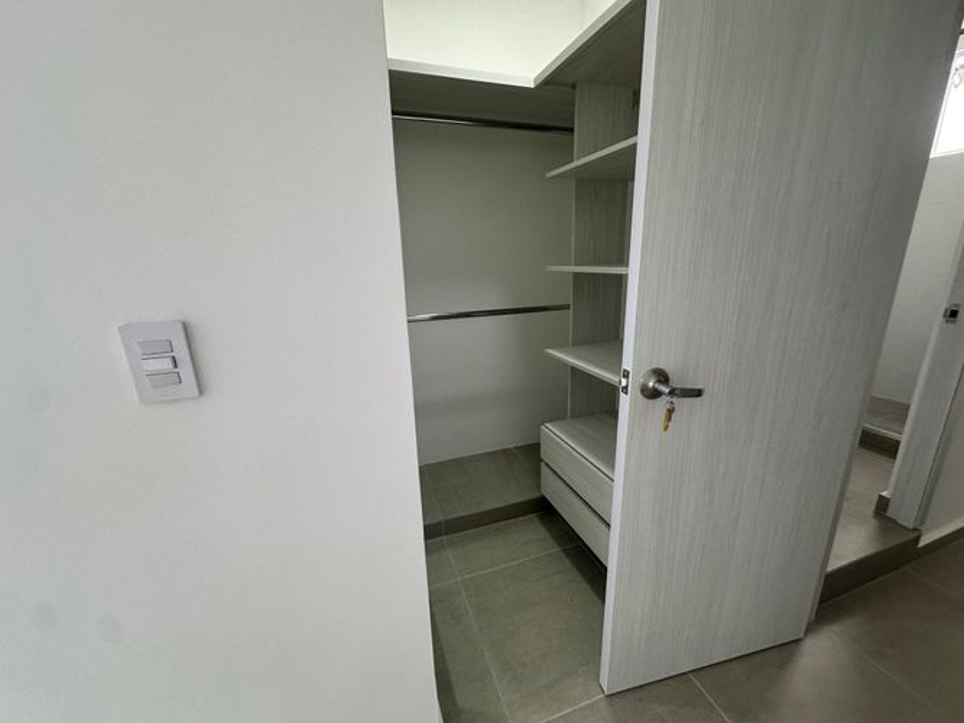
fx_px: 390
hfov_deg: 102.1
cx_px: 482
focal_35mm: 14
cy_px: 362
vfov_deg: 85.7
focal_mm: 2.22
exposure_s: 1/120
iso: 160
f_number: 2.2
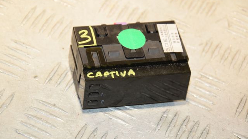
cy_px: 71
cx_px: 124
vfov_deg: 7.3
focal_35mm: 166
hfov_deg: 13.0
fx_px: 1089
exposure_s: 1/200
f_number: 7.1
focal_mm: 105
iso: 1600
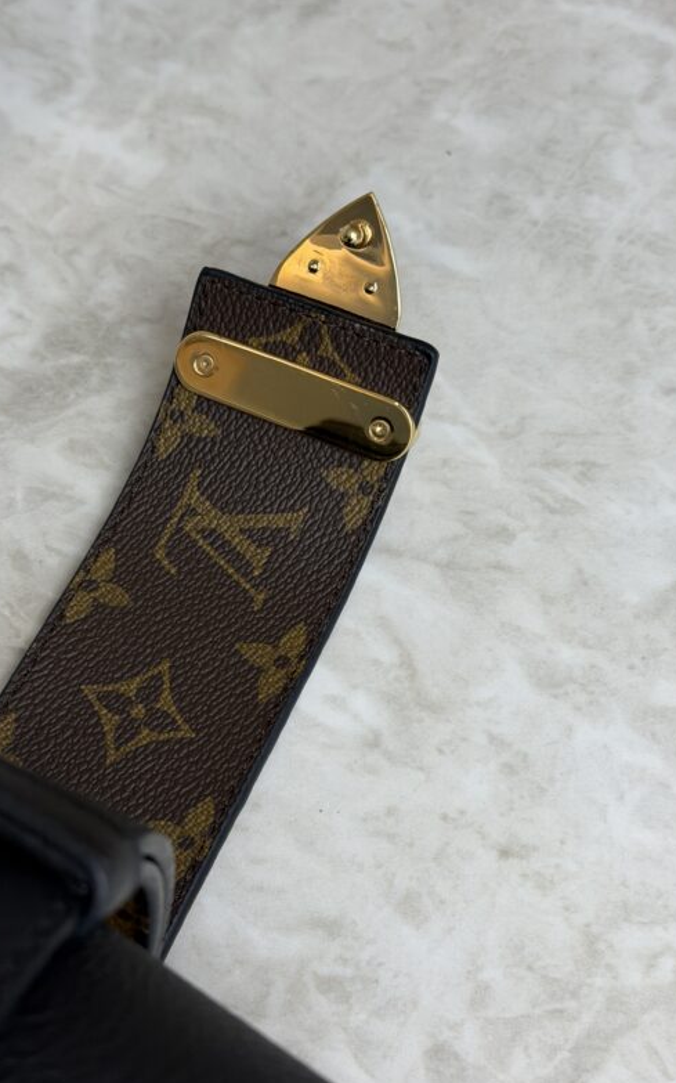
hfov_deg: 24.8
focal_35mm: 52
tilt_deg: -59.0
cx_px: 270
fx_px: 1534
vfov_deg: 38.9
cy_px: 548
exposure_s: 1/132
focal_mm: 6.76
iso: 50
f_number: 1.78
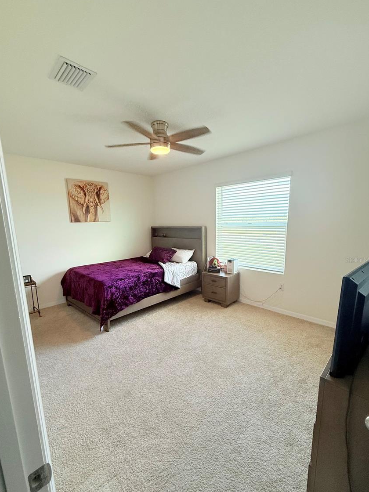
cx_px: 179
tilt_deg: -9.5
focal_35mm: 15
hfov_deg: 81.7
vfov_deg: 98.1
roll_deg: +1.0
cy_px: 260
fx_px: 213
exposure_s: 1/120
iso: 250
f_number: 2.2
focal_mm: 2.22
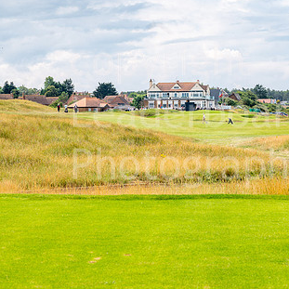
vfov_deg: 15.7
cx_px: 193
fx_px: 1048
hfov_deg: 15.7
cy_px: 121
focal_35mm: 111
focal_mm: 70
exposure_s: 1/320
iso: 100
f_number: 8
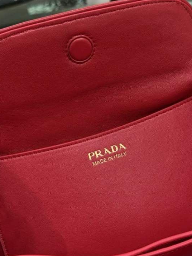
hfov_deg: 29.7
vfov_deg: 38.9
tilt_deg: -42.4
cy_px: 127
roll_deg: +5.1
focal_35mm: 49
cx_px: 96
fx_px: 362
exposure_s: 1/50
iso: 100
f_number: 1.78
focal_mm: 6.76
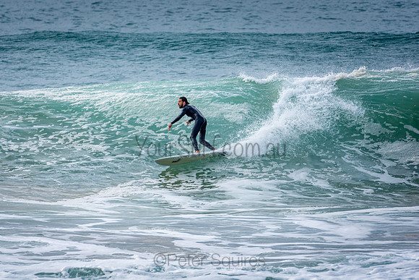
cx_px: 210
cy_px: 140
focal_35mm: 750
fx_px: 8731
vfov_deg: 1.8
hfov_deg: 2.7
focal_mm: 500
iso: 100
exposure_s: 1/500
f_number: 6.3
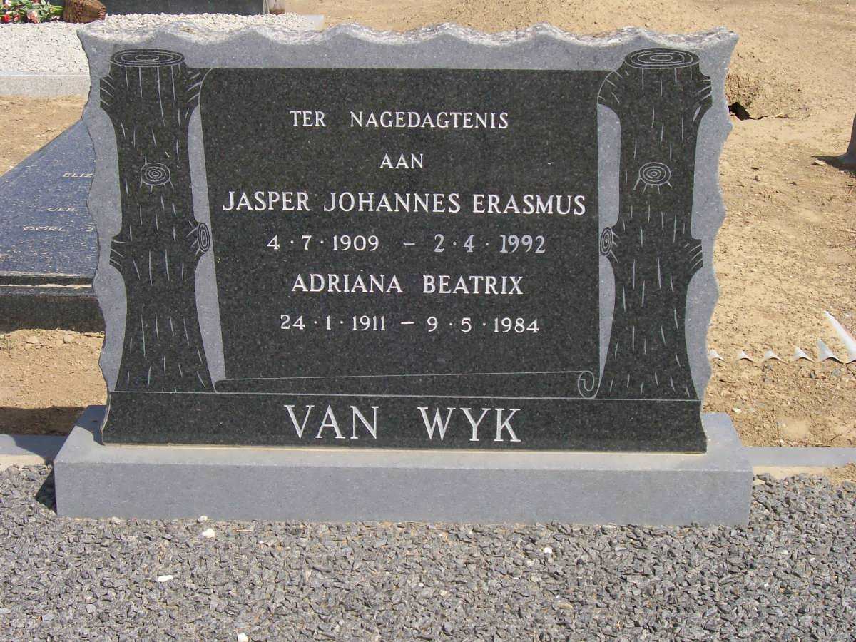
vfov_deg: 26.1
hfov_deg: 34.3
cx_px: 428
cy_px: 321
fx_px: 1385
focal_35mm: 56
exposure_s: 1/426
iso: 80
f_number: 6
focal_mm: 9.4
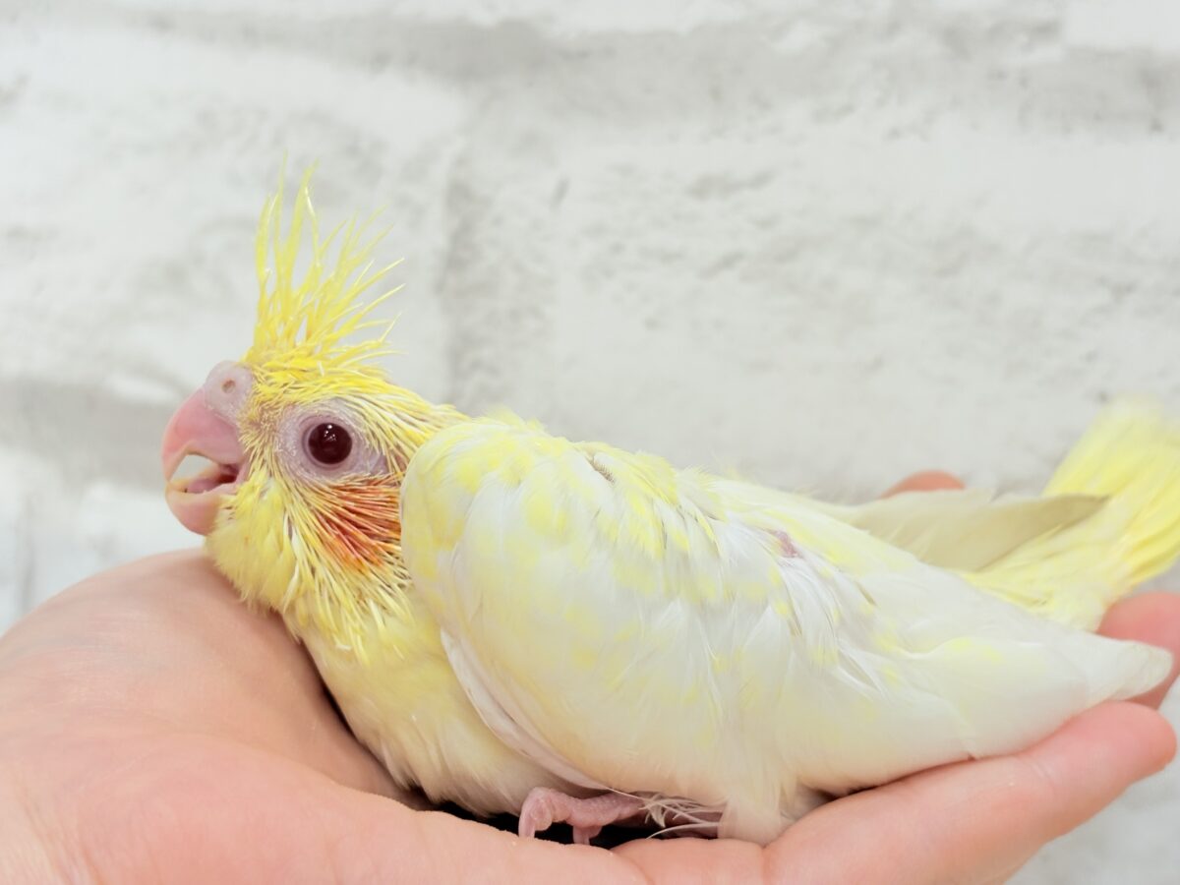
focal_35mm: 52
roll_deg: -3.3
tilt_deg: -7.1
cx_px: 590
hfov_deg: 36.8
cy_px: 442
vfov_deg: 28.0
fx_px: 1773
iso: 32
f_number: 1.6
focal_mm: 5.96
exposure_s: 1/50
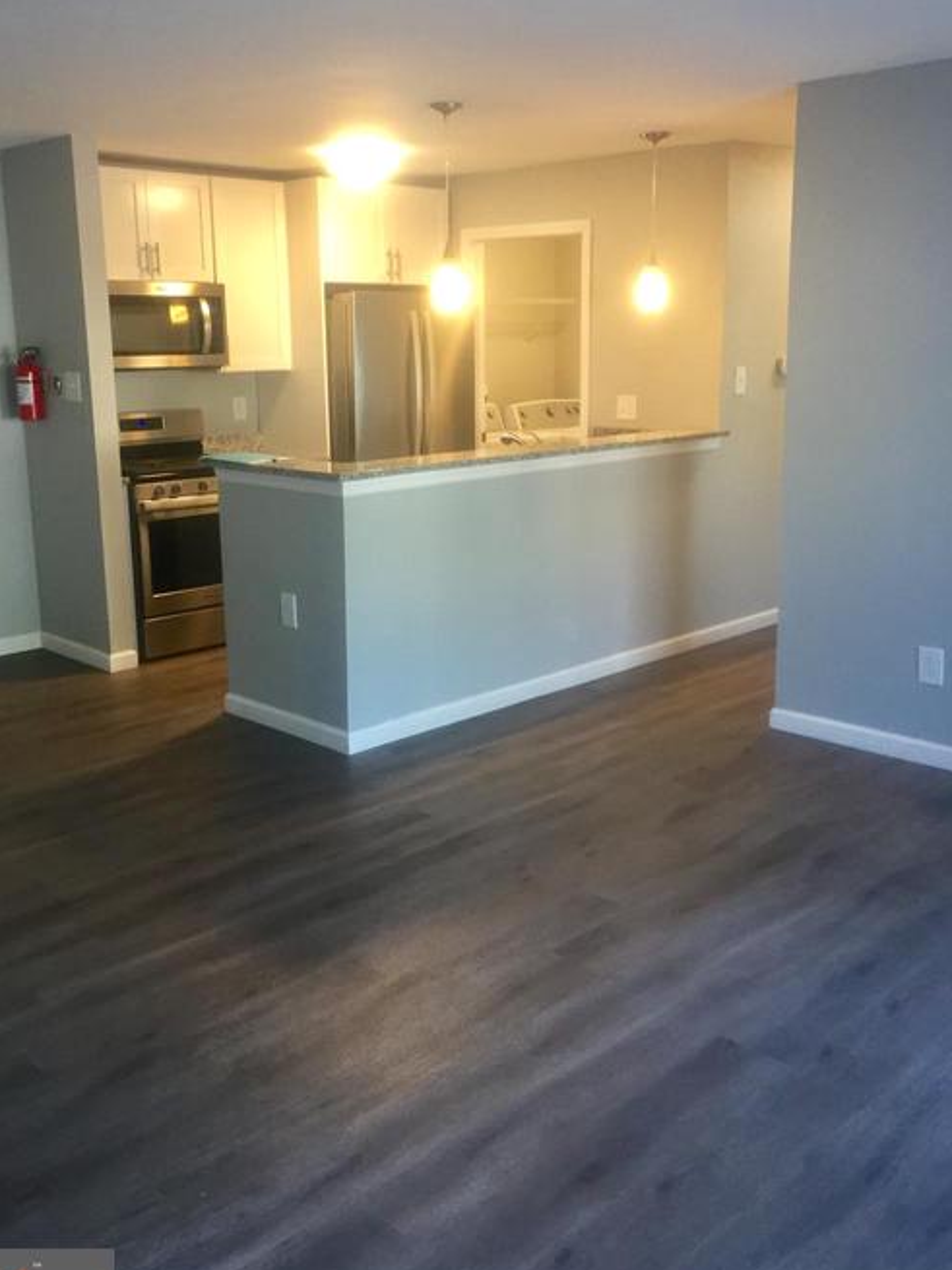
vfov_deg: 53.9
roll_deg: +0.0
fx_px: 1247
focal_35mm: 34
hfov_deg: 41.7
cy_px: 584
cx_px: 430
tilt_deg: -10.8
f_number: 2.2
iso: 100
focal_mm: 4.15
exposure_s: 1/30
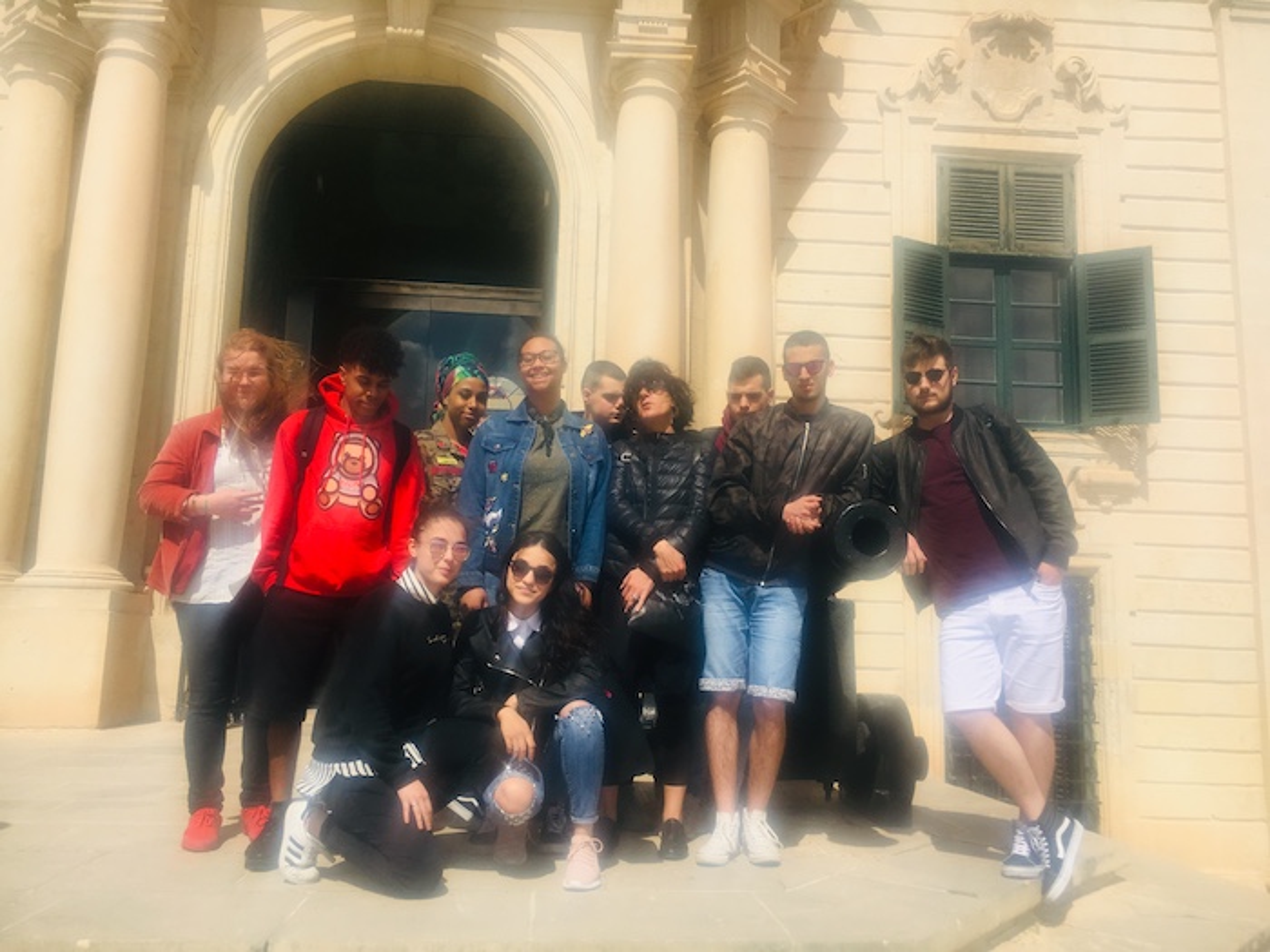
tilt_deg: +8.7
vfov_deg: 48.2
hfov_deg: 61.7
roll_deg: -3.6
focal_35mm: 29
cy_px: 476
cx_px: 635
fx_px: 1064
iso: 25
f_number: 2.2
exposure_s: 1/2481
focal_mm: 4.15
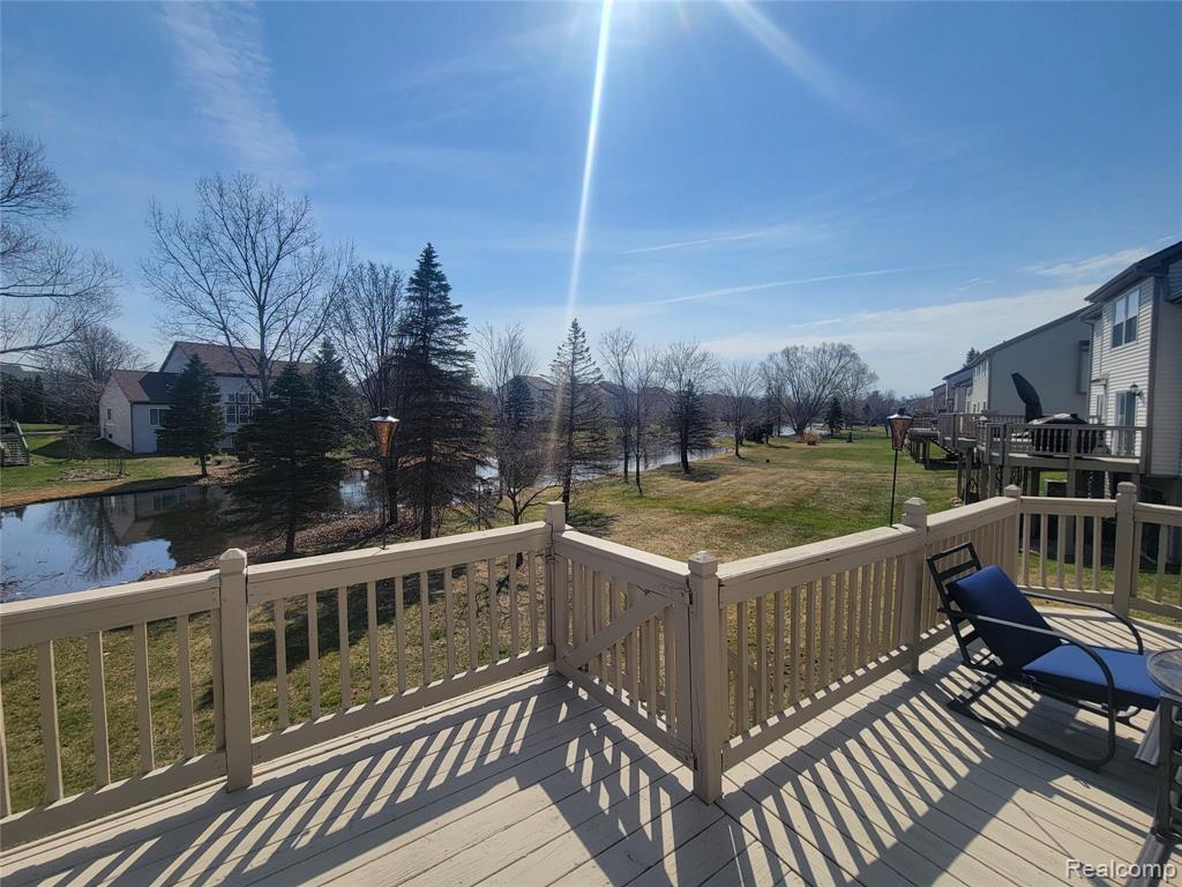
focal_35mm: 13
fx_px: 444
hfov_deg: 106.2
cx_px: 591
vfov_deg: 89.9
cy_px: 444
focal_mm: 2.2
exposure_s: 1/3084
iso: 50
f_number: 2.2
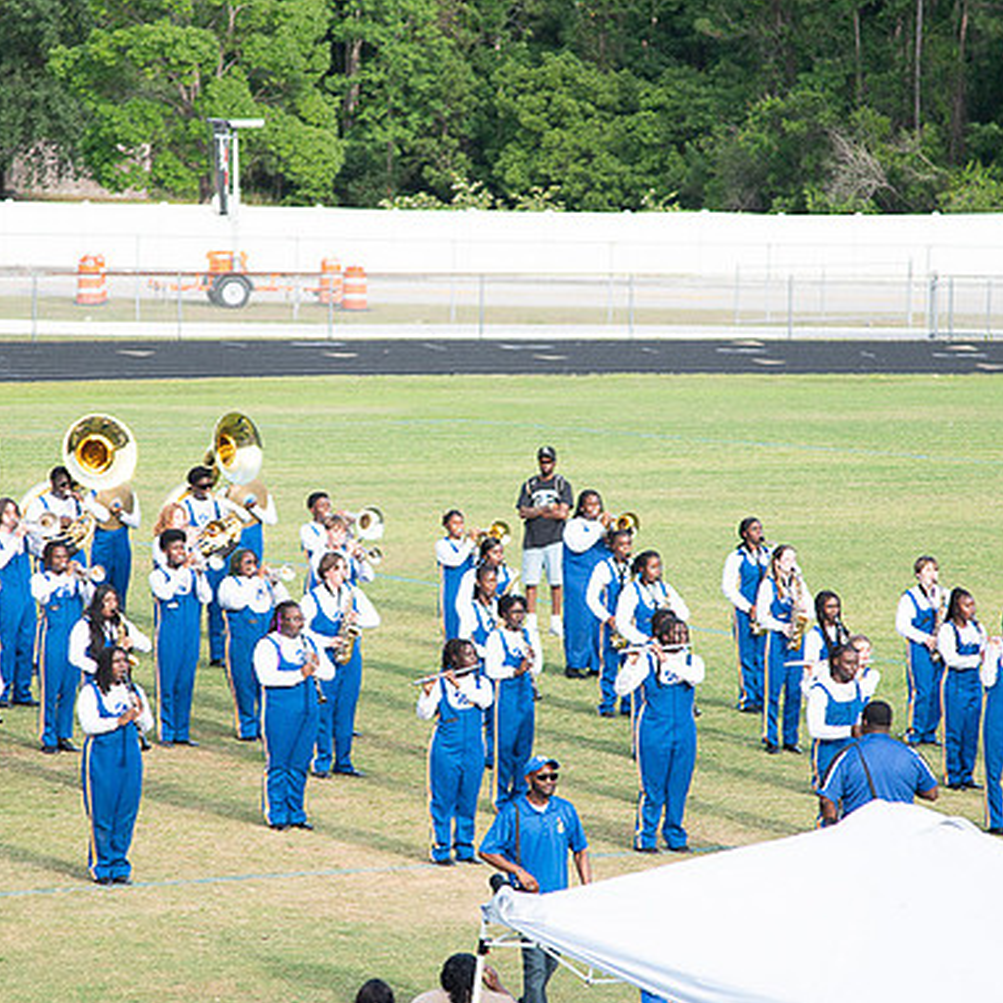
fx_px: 7277
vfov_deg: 7.9
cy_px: 519
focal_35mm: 222
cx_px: 433
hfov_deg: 7.9
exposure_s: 1/200
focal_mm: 120
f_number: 4
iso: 100
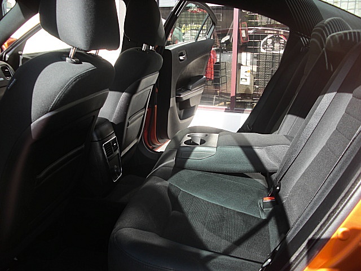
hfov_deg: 51.4
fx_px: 375
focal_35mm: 36
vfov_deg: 39.7
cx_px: 180
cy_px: 136
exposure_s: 1/160
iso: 50
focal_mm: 6.3
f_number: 2.8
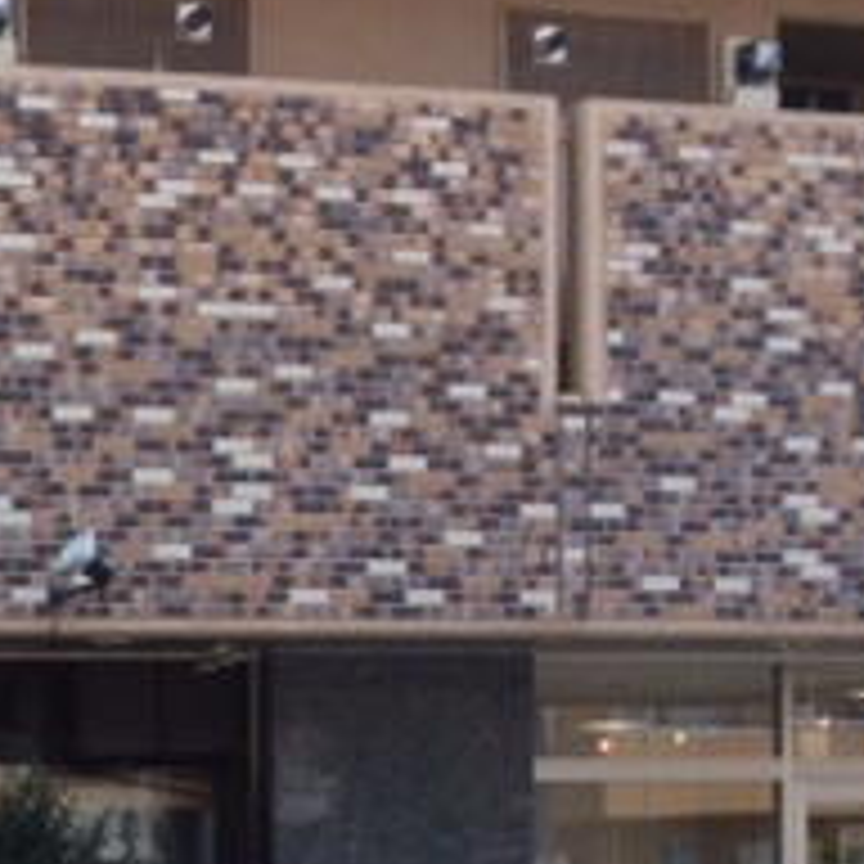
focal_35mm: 97
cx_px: -436
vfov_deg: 17.4
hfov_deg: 16.3
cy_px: 932
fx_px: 2739
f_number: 2.4
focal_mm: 3.3
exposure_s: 1/539
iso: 32
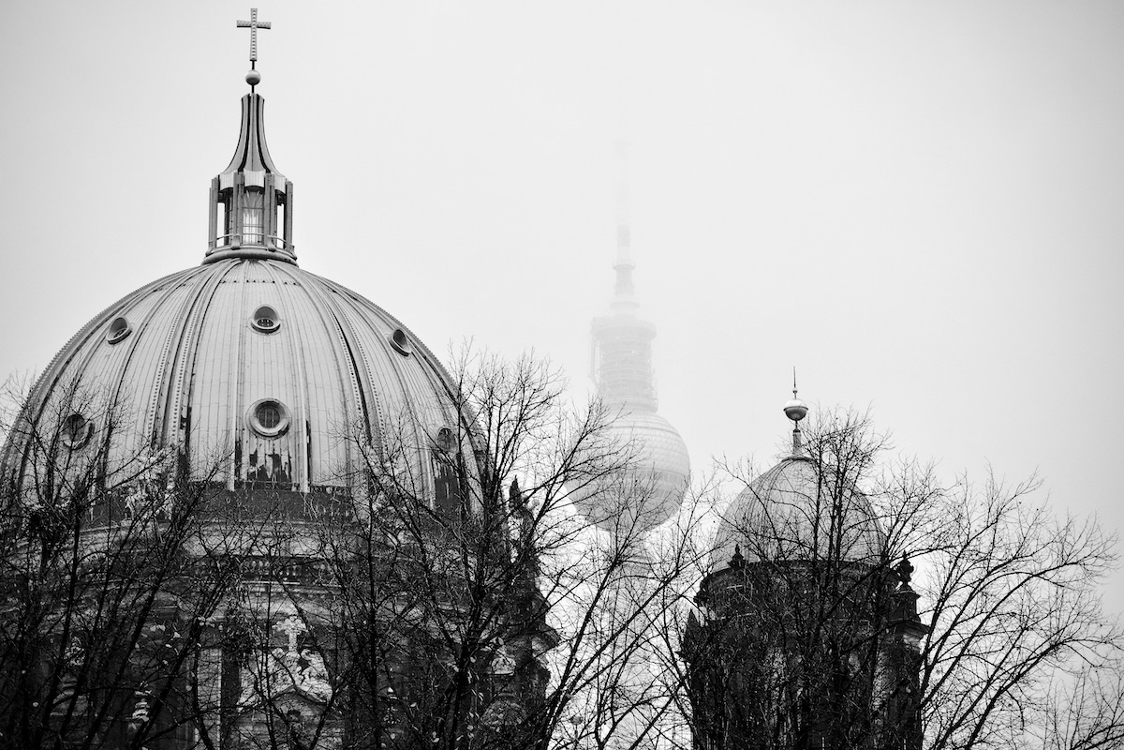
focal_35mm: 112
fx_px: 3497
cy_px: 375
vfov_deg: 12.2
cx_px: 562
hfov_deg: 18.3
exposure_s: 1/160
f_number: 3.5
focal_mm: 75
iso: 125
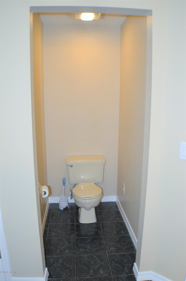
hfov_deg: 34.1
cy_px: 140
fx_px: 304
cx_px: 93
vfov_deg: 49.6
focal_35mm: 39
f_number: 4
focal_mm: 26
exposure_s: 1/60
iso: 800
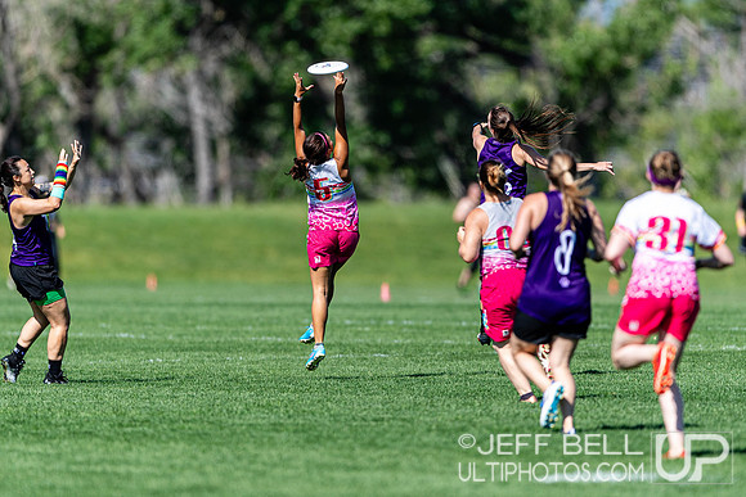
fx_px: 12436
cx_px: 373
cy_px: 248
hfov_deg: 3.4
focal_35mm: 600
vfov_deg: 2.3
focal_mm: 400
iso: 140
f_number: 2.8
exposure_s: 1/2500
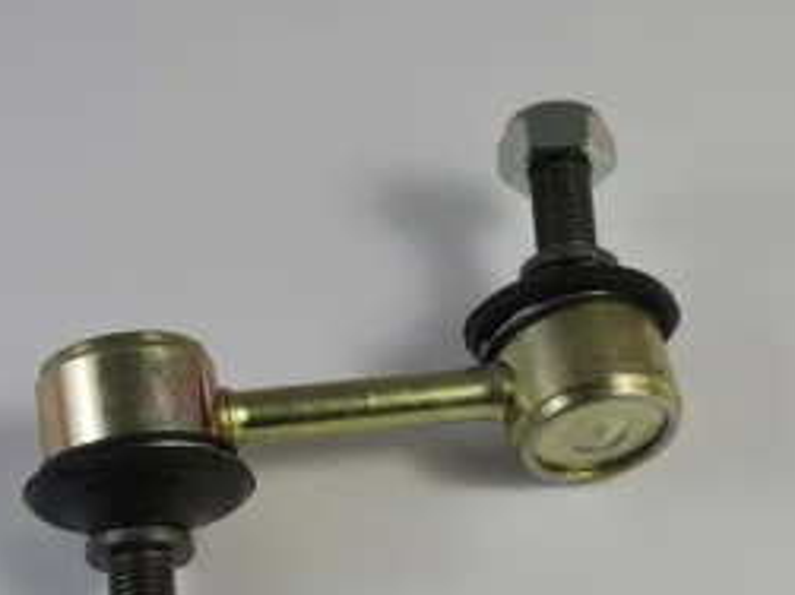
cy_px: 429
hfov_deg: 21.1
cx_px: 307
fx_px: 2132
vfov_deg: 15.8
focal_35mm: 93
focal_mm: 35
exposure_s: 1/30
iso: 100
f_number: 9
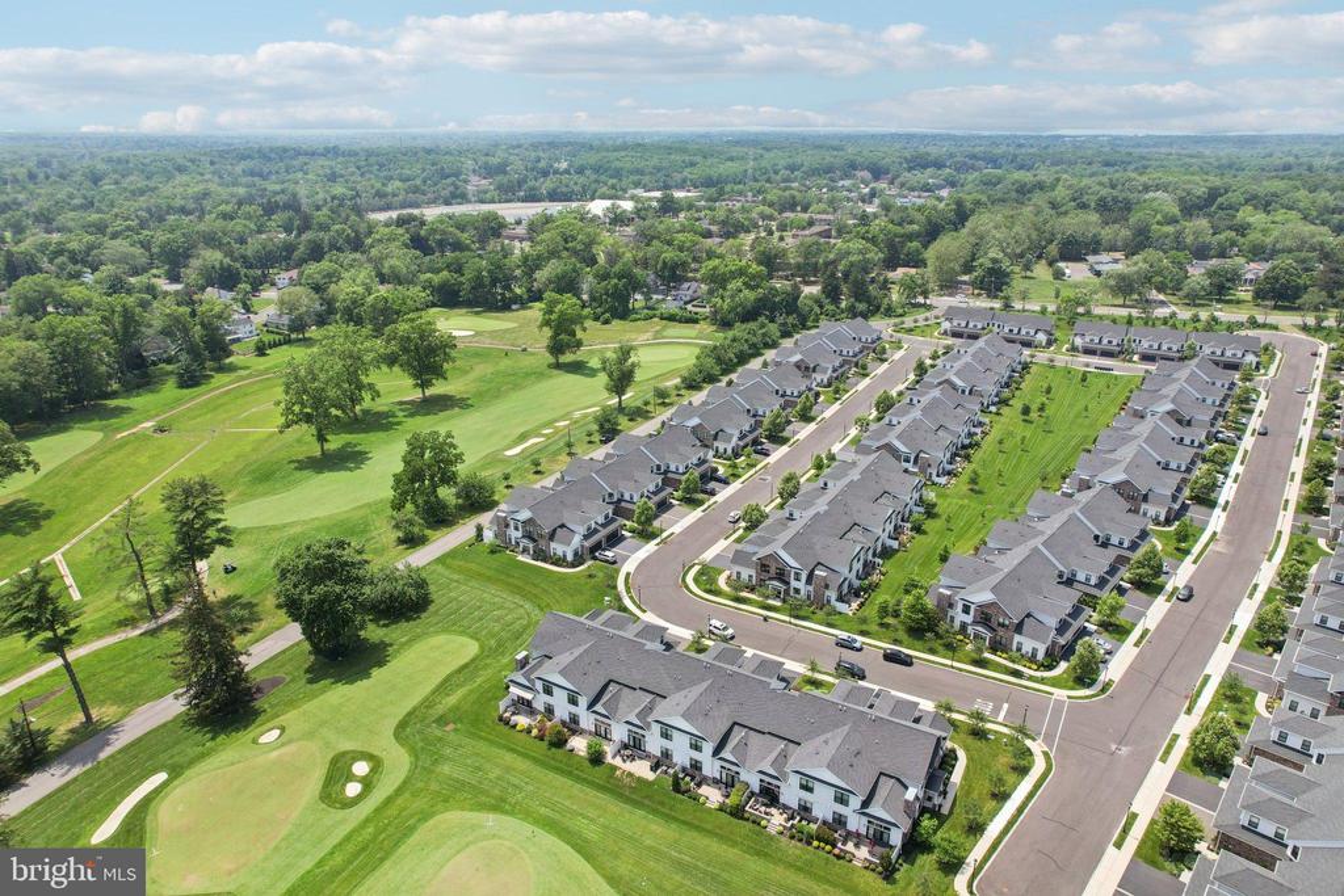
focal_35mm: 22
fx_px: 821
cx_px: 672
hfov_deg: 78.6
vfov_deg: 57.2
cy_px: 448
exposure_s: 1/2000
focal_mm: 8.38
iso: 130
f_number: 2.8
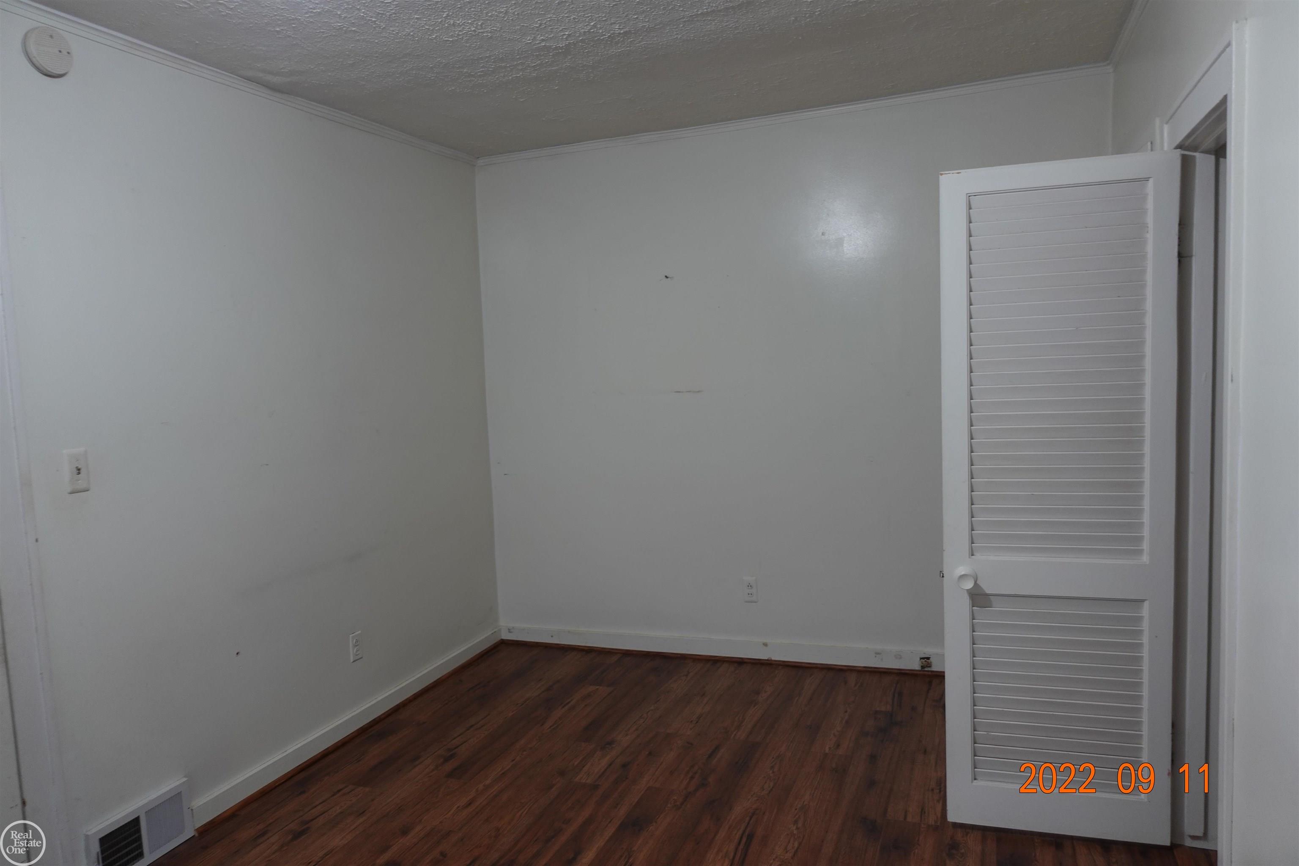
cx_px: 650
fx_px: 866
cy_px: 433
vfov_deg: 53.1
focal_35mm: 24
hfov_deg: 73.7
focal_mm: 9.4
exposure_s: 1/30
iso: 160
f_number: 1.8
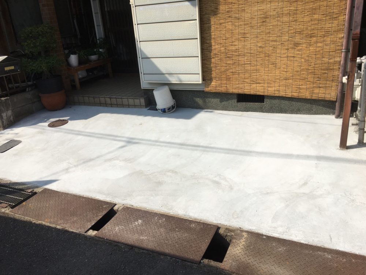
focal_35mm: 29
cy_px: 138
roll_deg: +4.6
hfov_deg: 61.7
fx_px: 307
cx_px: 183
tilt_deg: -20.7
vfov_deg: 48.2
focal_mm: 4.15
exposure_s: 1/1570
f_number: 2.2
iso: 25
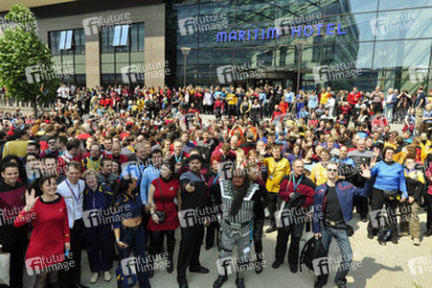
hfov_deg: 67.4
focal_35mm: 27
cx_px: 216
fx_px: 324
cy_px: 144
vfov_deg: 47.9
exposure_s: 1/200
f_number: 9
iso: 200
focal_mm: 18
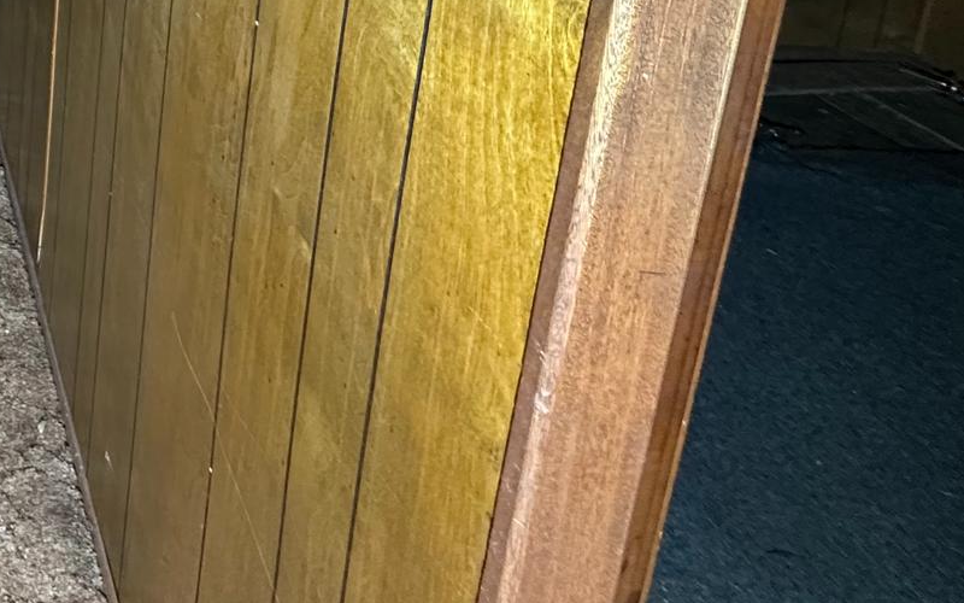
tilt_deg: -10.6
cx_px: -223
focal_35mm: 38
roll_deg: -0.6
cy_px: -282
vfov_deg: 25.8
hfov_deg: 37.3
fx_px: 998
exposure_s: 1/63
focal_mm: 2.22
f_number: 2.2
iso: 320
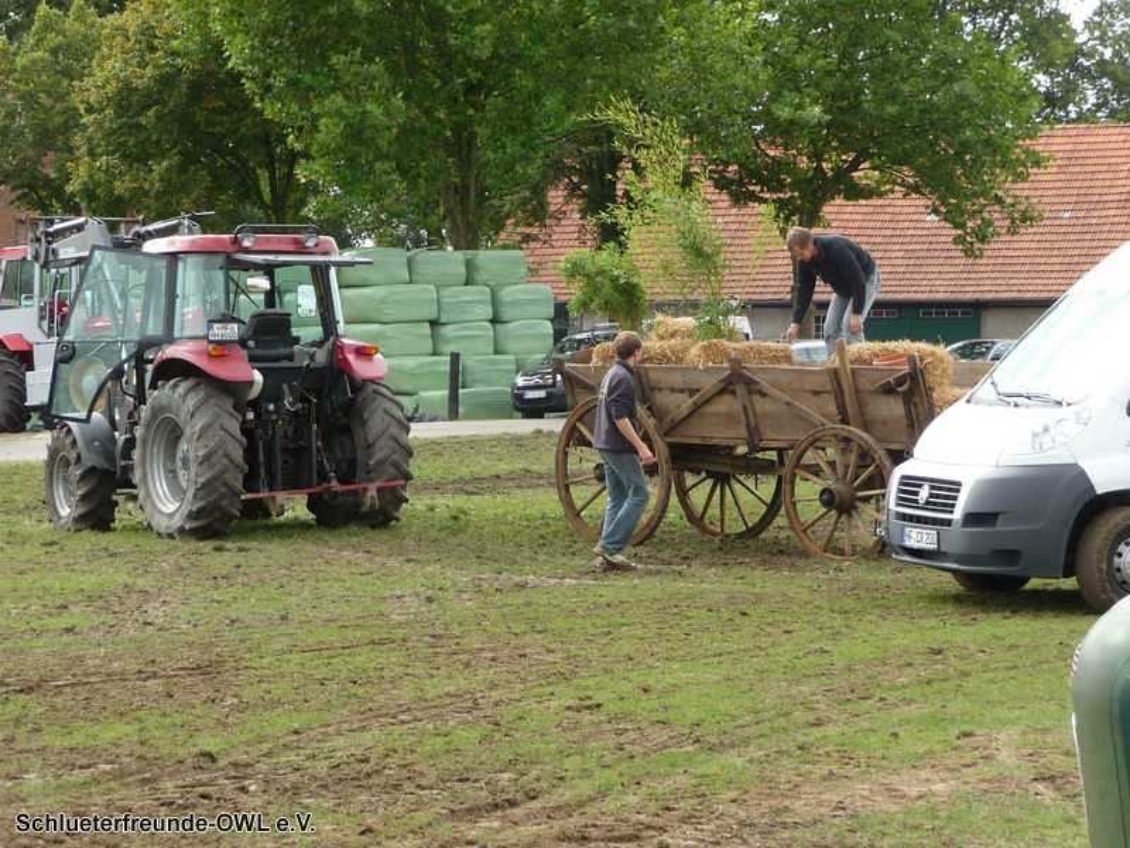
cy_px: 424
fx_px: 3362
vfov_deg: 14.4
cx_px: 565
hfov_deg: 19.1
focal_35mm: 103
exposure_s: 1/160
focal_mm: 17.5
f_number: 4.7
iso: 100
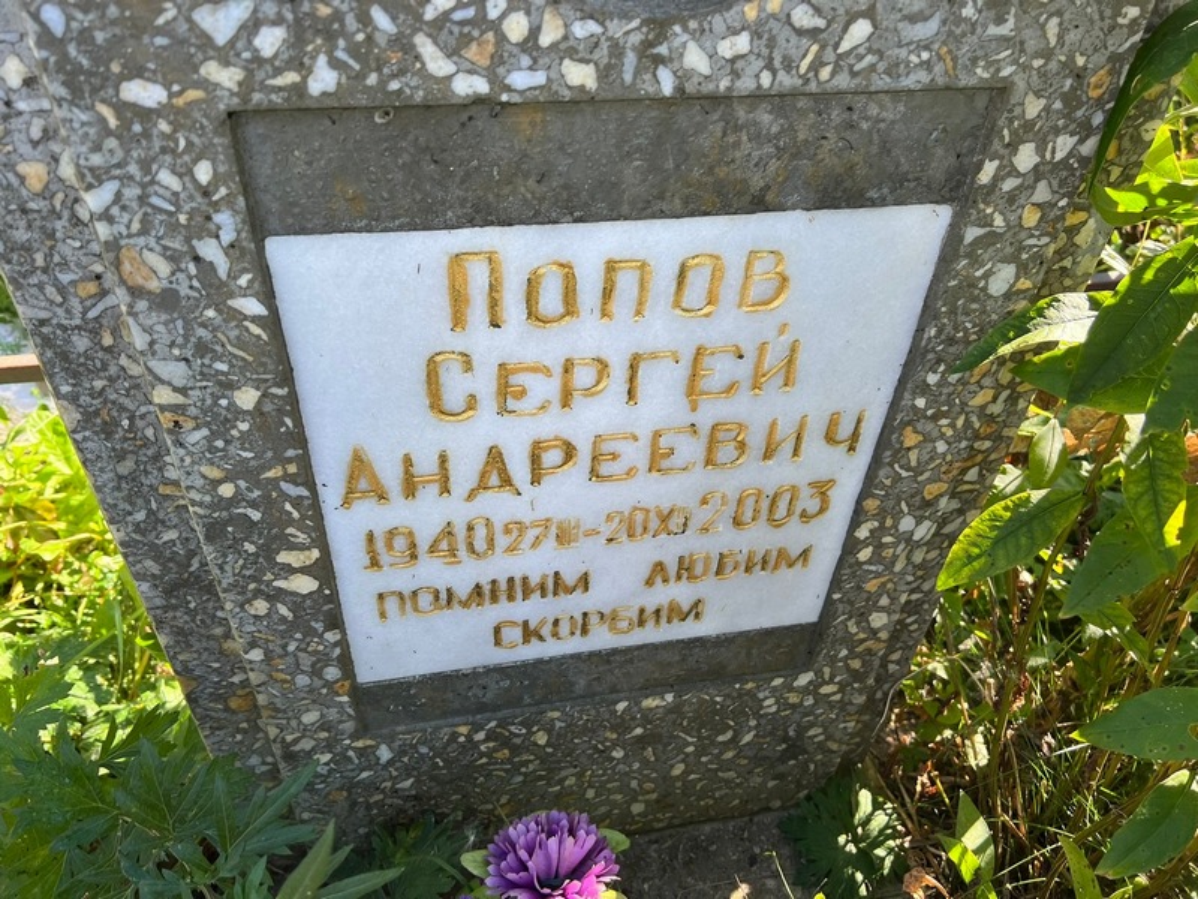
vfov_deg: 53.1
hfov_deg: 67.3
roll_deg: +1.1
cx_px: 599
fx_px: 900
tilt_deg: -40.3
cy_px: 450
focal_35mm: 26
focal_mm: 5.7
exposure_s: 1/312
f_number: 1.5
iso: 50
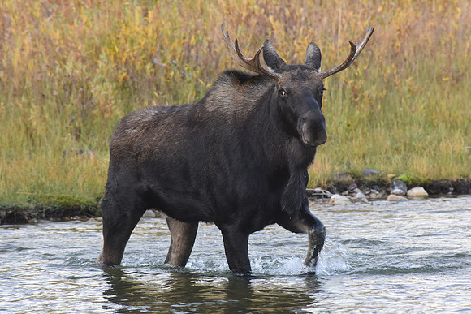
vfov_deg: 2.8
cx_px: 236
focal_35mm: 500
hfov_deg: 4.1
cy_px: 157
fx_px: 6543
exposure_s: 1/200
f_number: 7.1
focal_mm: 500
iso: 2000
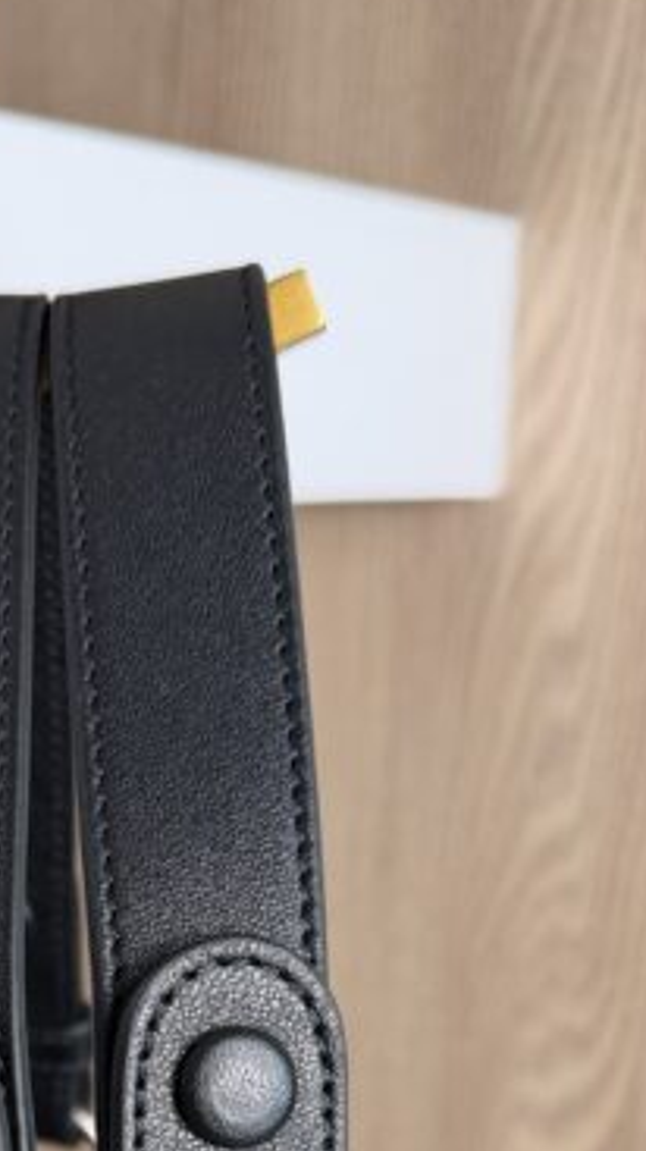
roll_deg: -0.8
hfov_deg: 20.6
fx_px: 1739
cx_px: 50
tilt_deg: -20.5
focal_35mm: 57
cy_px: 1157
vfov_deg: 33.4
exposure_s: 1/120
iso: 160
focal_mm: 6.76
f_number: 1.78
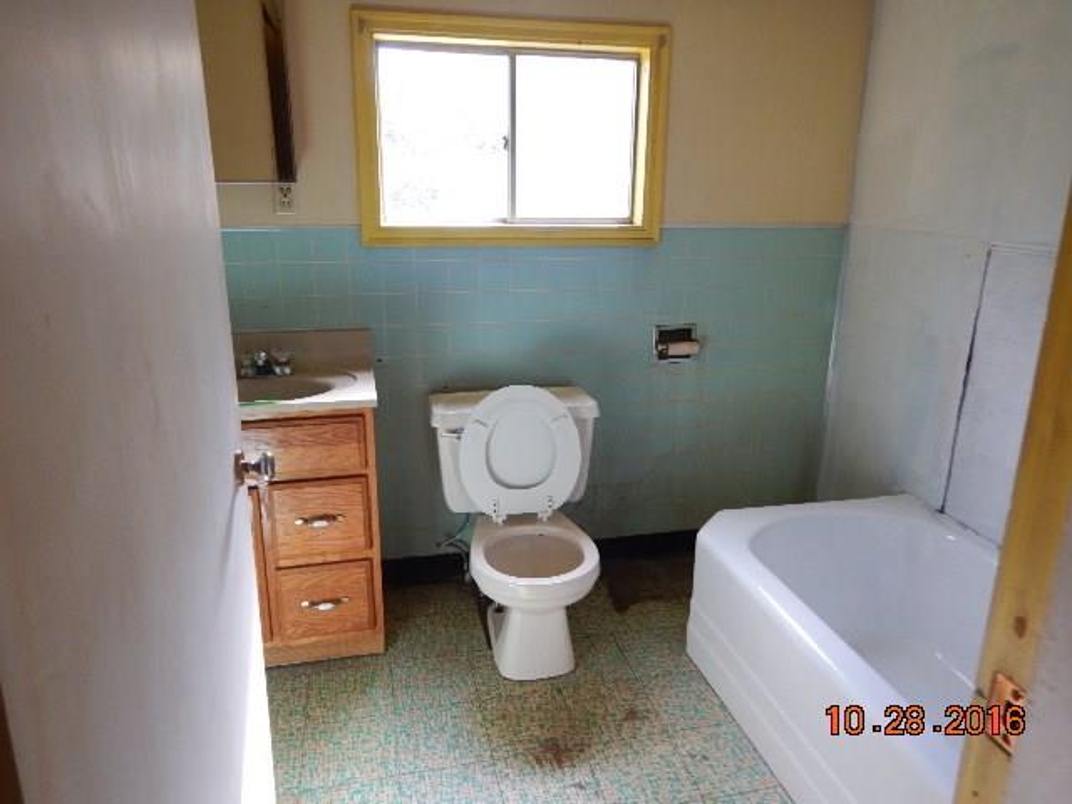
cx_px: 536
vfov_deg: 56.8
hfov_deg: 71.6
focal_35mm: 24
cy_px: 402
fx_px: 743
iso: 125
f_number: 2.8
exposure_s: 1/40
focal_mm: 4.3
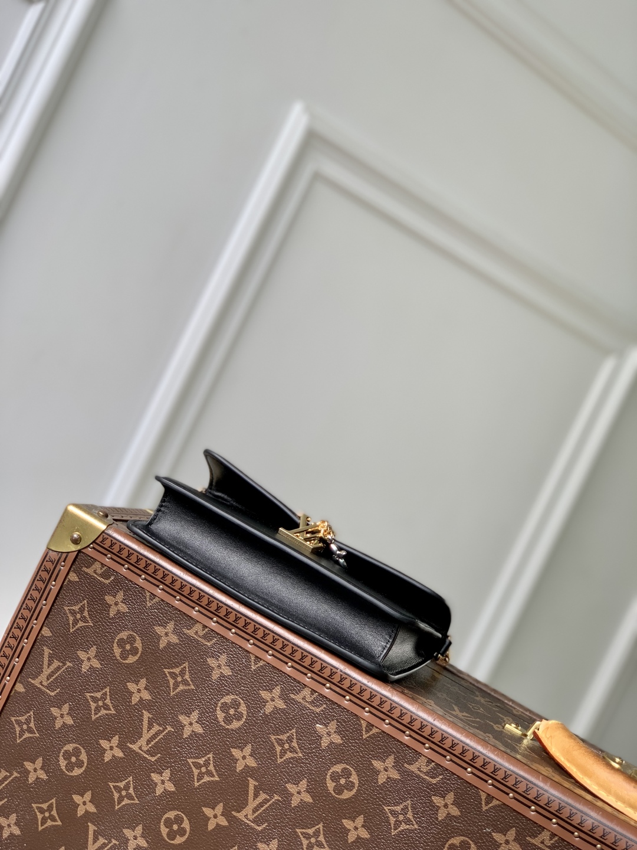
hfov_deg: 28.0
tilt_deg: -1.6
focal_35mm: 52
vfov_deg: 36.8
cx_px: 318
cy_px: 425
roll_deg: -26.2
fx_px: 1276
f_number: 2.4
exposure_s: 1/122
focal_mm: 6
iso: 25
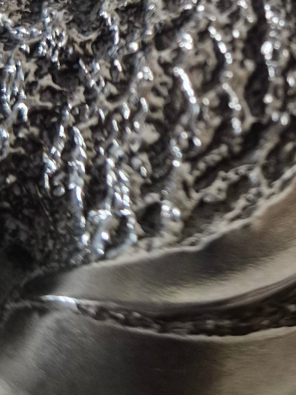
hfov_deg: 32.7
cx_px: 232
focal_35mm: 43
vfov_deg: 41.9
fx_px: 491
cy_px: 78
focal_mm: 5.4
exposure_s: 1/50
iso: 1600
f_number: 1.8
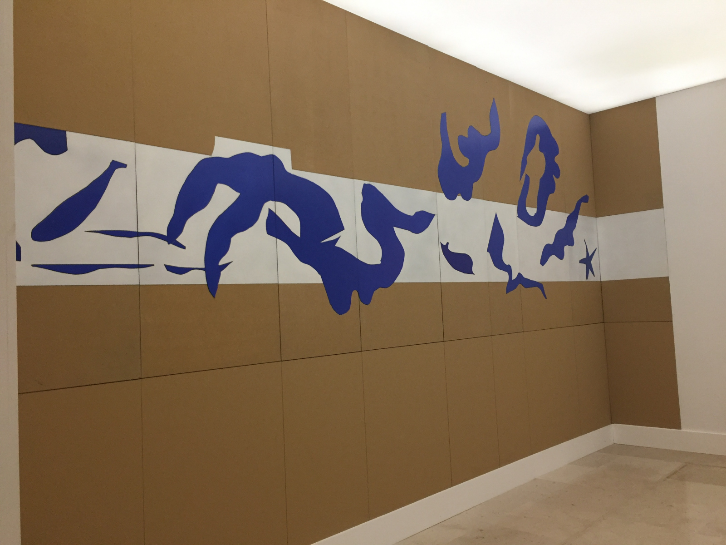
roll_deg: +2.3
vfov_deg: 48.2
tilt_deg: +4.0
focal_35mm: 29
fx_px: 608
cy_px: 272
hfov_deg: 61.7
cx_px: 363
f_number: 2.2
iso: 160
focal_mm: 4.15
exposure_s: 1/33
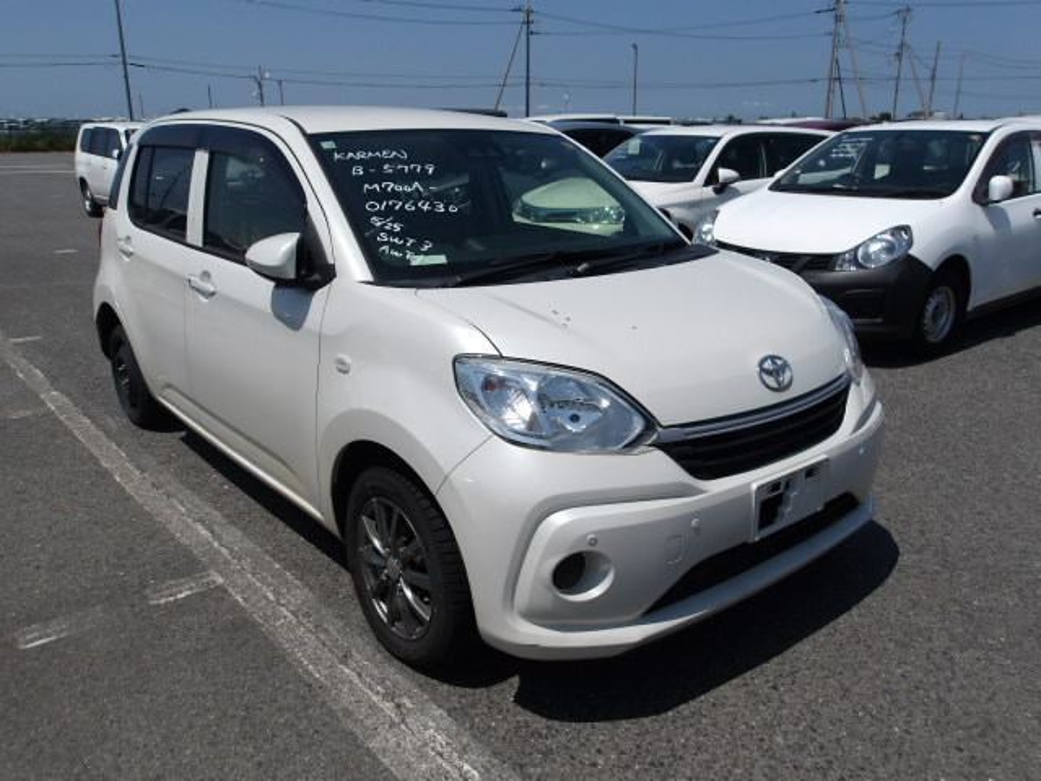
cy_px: 390
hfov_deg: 65.3
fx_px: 812
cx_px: 520
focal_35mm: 27
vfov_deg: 51.4
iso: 100
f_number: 10.4
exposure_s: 1/284
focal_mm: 4.9
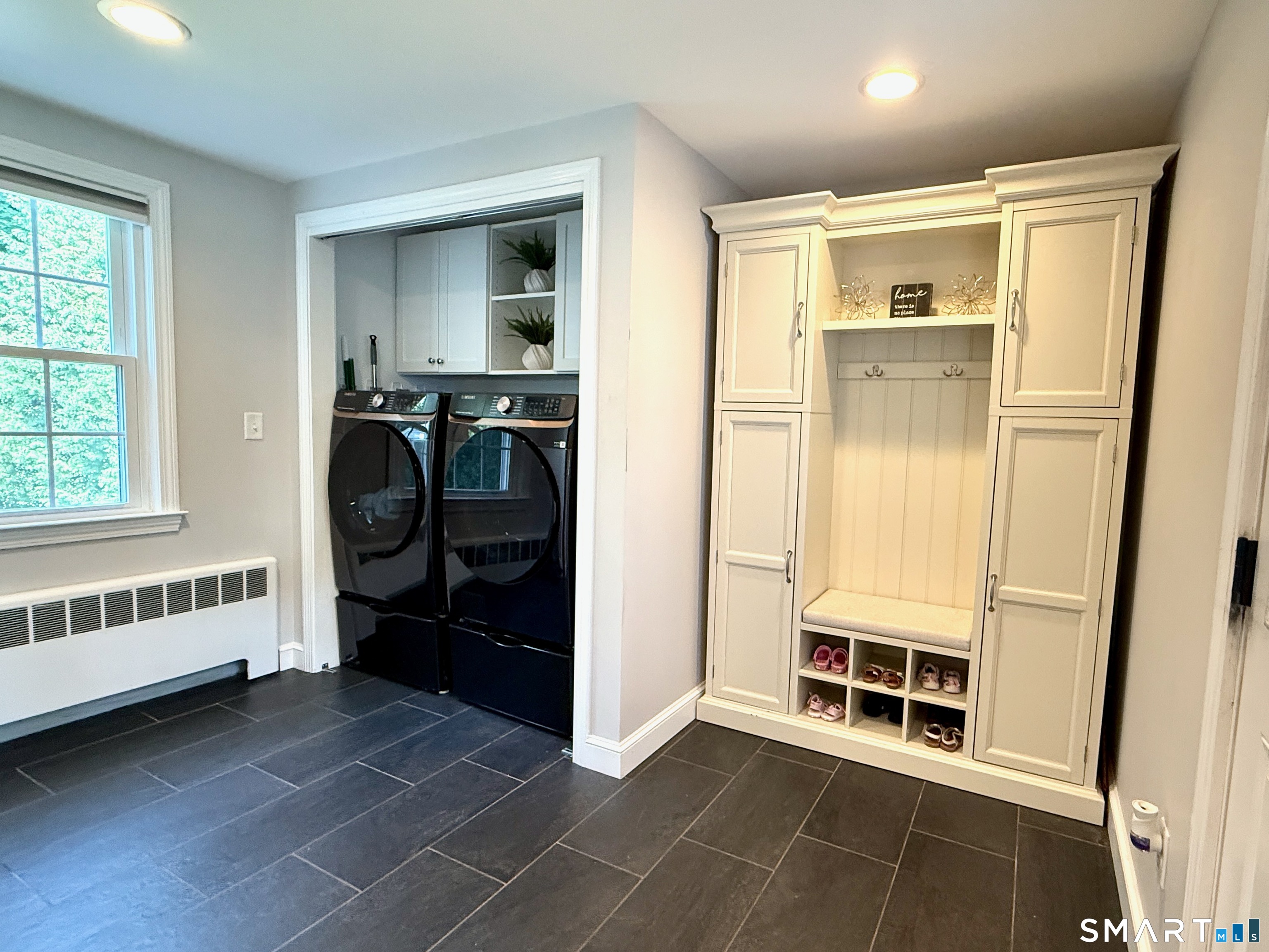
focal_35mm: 14
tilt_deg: -4.0
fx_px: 513
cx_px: 634
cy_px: 476
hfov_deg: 102.1
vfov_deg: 85.7
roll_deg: -1.1
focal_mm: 2.22
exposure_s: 1/120
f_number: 2.2
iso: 320
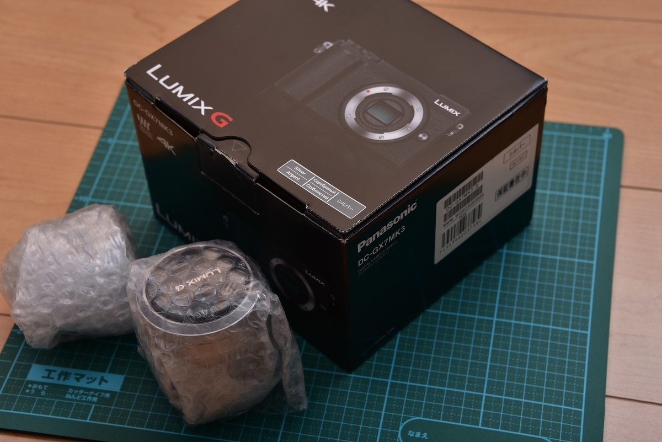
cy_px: 221
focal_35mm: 78
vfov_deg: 17.5
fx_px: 1435
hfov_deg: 26.0
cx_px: 331
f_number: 8
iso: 100
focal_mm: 78
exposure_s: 1/200
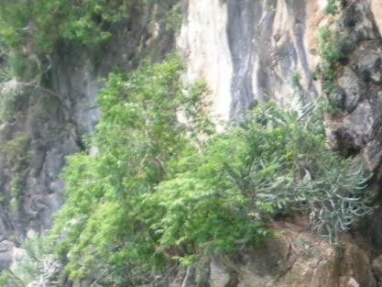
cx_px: 440
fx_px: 1192
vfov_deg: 13.4
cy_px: 328
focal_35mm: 108
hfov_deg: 17.5
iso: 50
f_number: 3.5
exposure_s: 1/113
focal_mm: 7.4
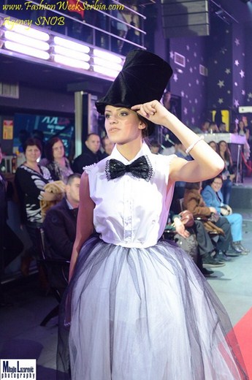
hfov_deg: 31.8
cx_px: 126
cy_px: 190
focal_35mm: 42
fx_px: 442
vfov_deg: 46.5
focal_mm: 28
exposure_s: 1/40
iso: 2000
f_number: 2.8
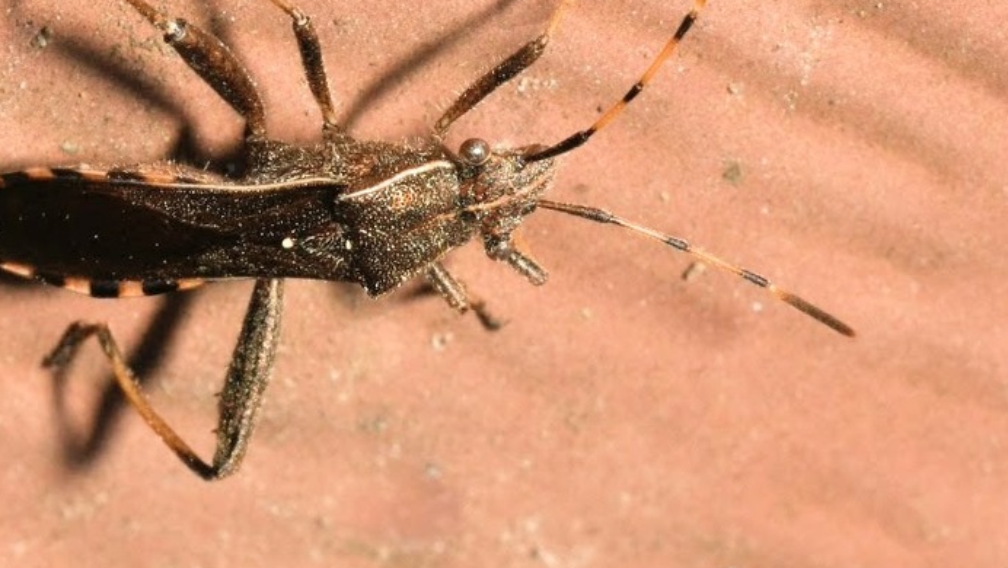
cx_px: 364
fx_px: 6116
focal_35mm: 229
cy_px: 182
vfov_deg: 5.3
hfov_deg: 9.4
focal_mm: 105
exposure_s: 1/60
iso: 250
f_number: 32
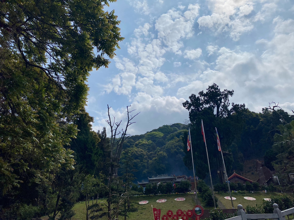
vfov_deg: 53.1
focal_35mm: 26
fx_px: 221
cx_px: 147
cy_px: 110
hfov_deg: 67.3
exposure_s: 1/14286
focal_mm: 4.25
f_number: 1.8
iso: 40
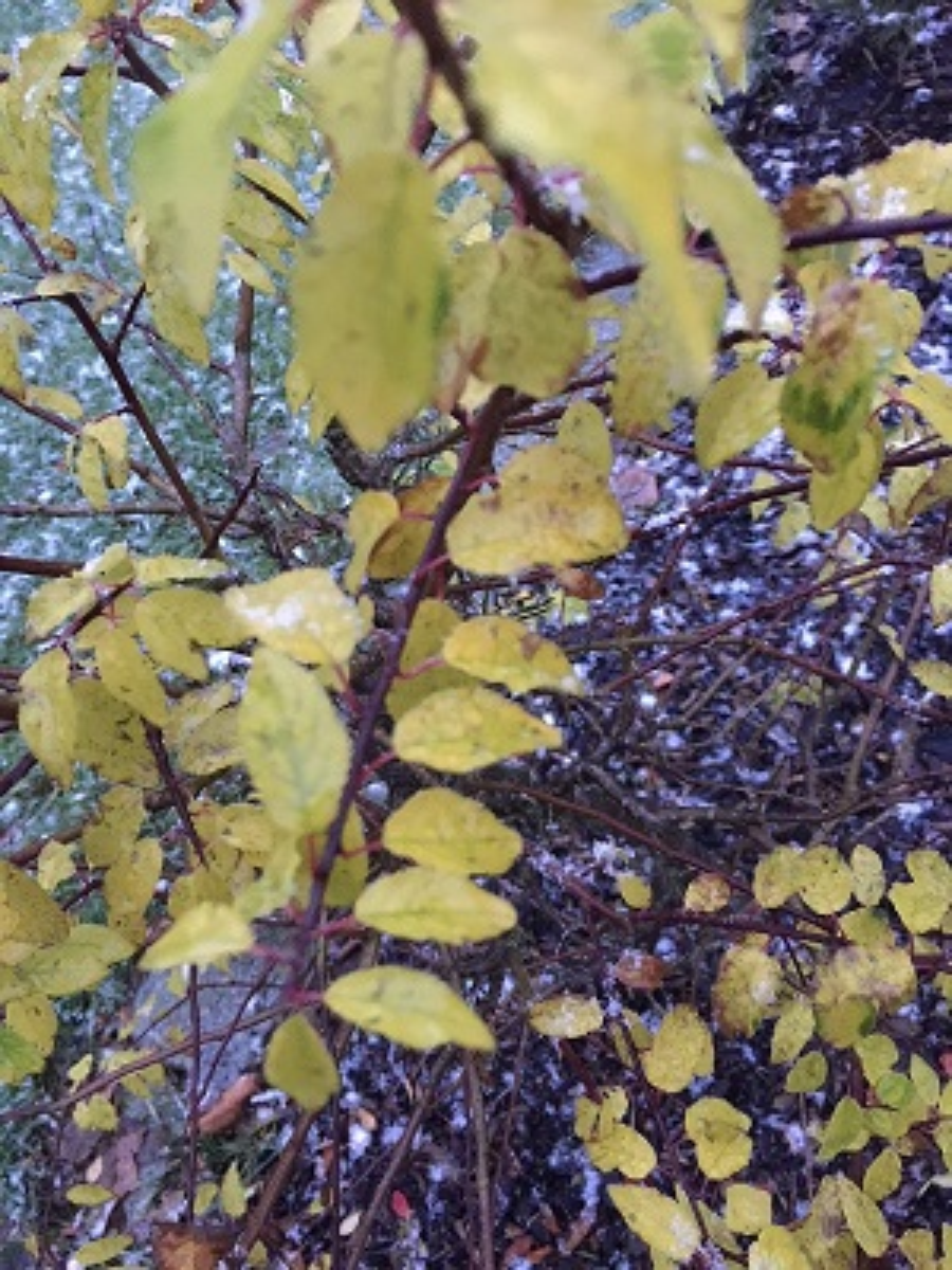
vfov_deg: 61.7
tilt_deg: -55.9
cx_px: 476
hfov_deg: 48.2
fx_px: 1063
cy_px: 635
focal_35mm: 29
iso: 125
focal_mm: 4.15
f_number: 2.2
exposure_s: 1/4
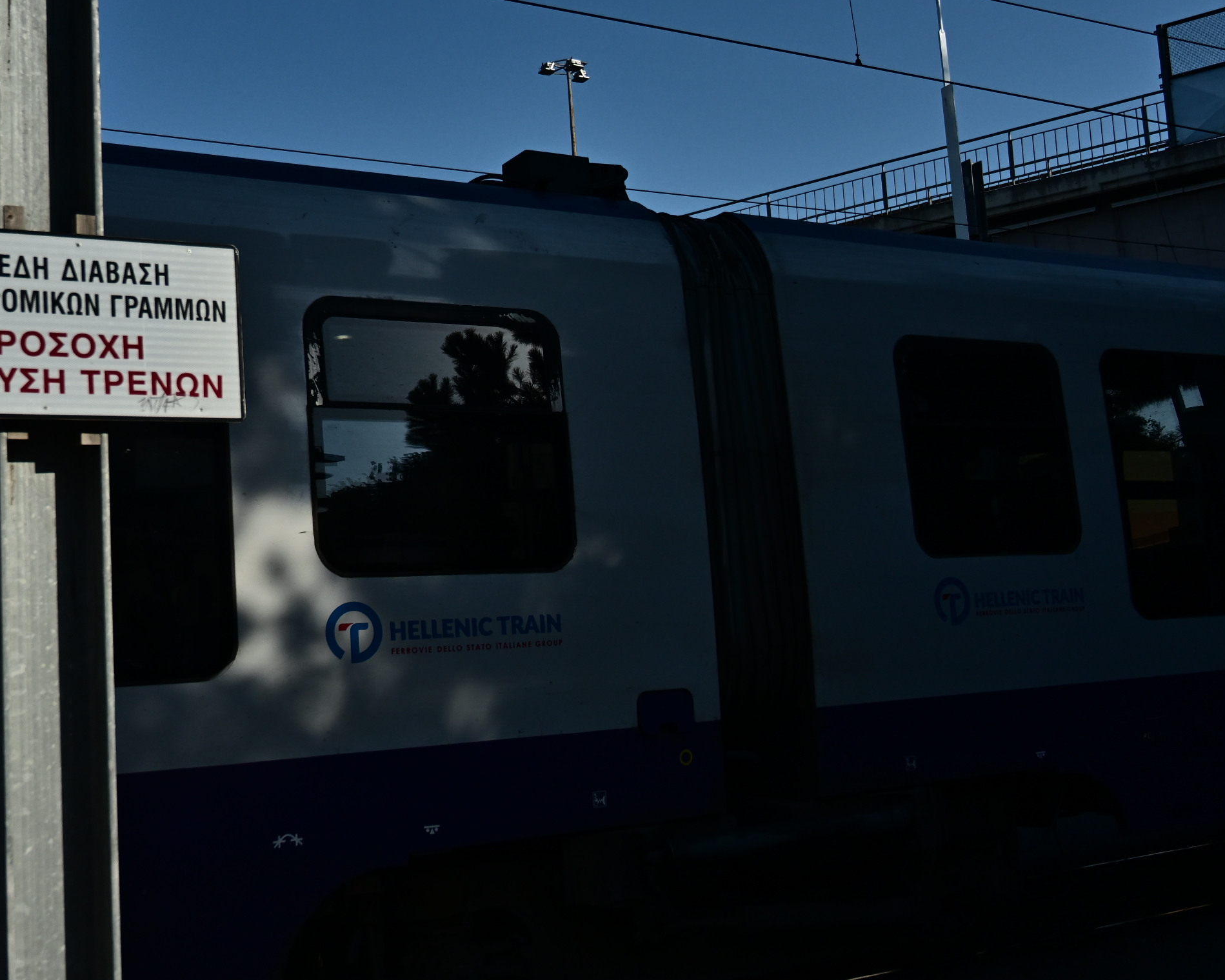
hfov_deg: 44.7
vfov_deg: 36.5
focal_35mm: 41
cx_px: 552
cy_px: 488
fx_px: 1486
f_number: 4
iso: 400
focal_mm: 24
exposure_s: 1/8000
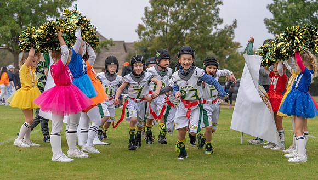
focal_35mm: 87
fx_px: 734
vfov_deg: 14.0
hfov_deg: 24.4
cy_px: 110
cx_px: 149
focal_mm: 70
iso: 500
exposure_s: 1/1250
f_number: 3.5
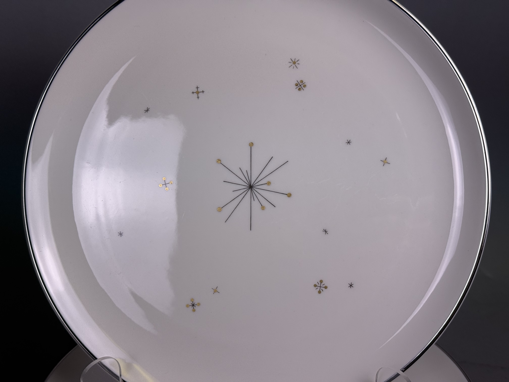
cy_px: 191
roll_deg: -1.4
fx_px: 706
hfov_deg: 39.7
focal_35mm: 48
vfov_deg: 30.3
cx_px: 254
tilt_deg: -19.3
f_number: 1.78
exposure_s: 1/460
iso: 64
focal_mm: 6.76
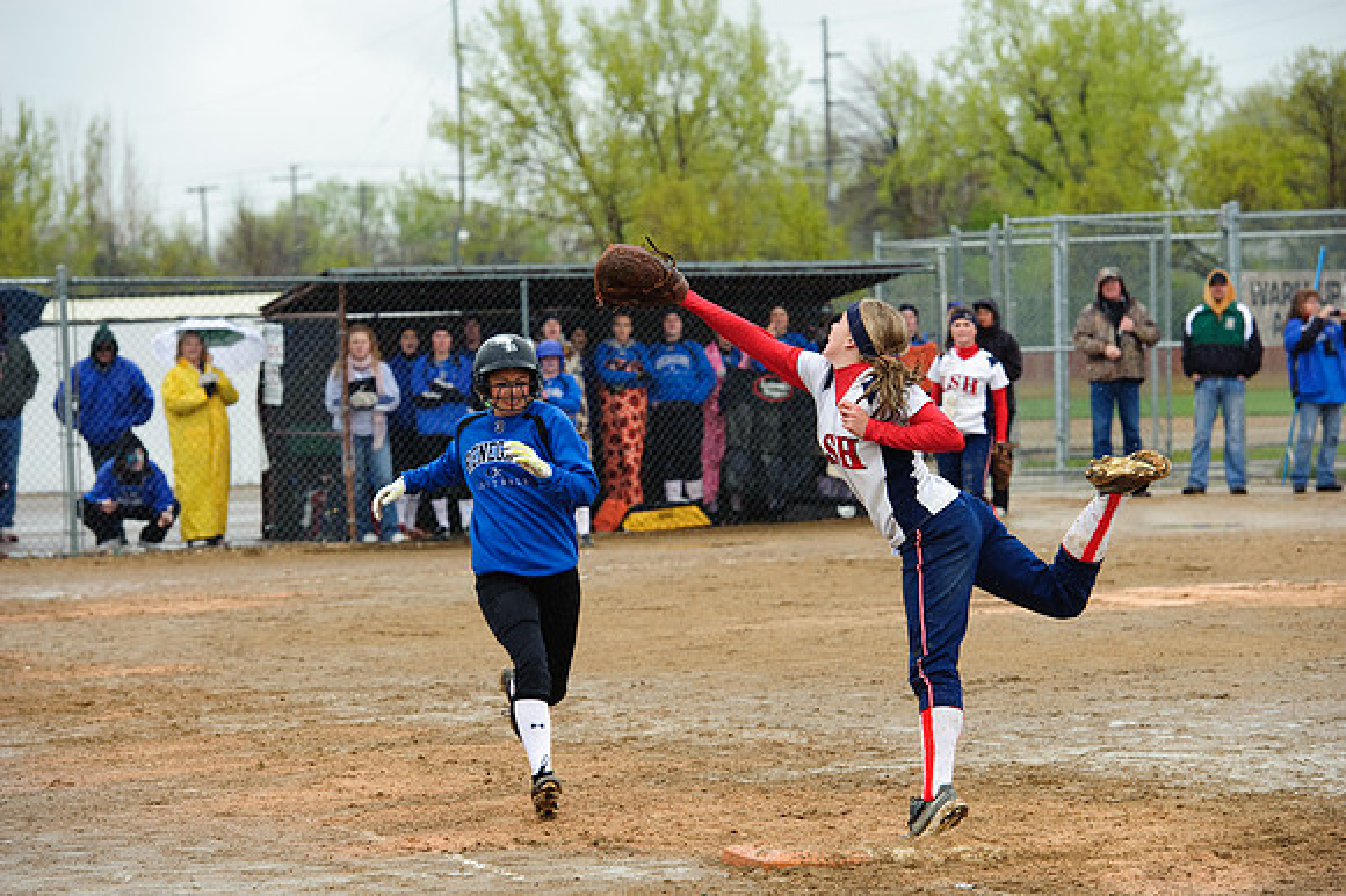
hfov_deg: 14.7
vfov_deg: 9.8
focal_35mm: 140
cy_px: 448
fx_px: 5231
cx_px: 673
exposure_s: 1/1000
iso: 400
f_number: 5.6
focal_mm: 140
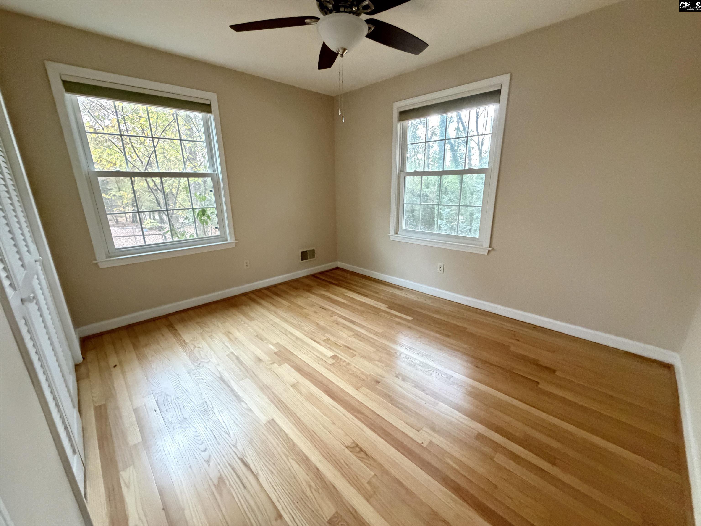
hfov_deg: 102.1
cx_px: 350
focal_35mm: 14
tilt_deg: -15.6
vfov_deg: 85.7
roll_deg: +1.1
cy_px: 263
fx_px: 284
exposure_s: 1/38
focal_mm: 2.22
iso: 1600
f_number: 2.2
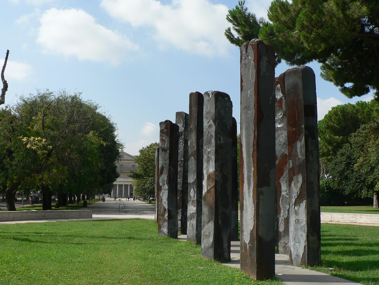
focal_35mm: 39
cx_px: 193
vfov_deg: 36.8
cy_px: 154
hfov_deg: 47.9
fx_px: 427
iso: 80
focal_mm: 6
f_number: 4.5
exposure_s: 1/500
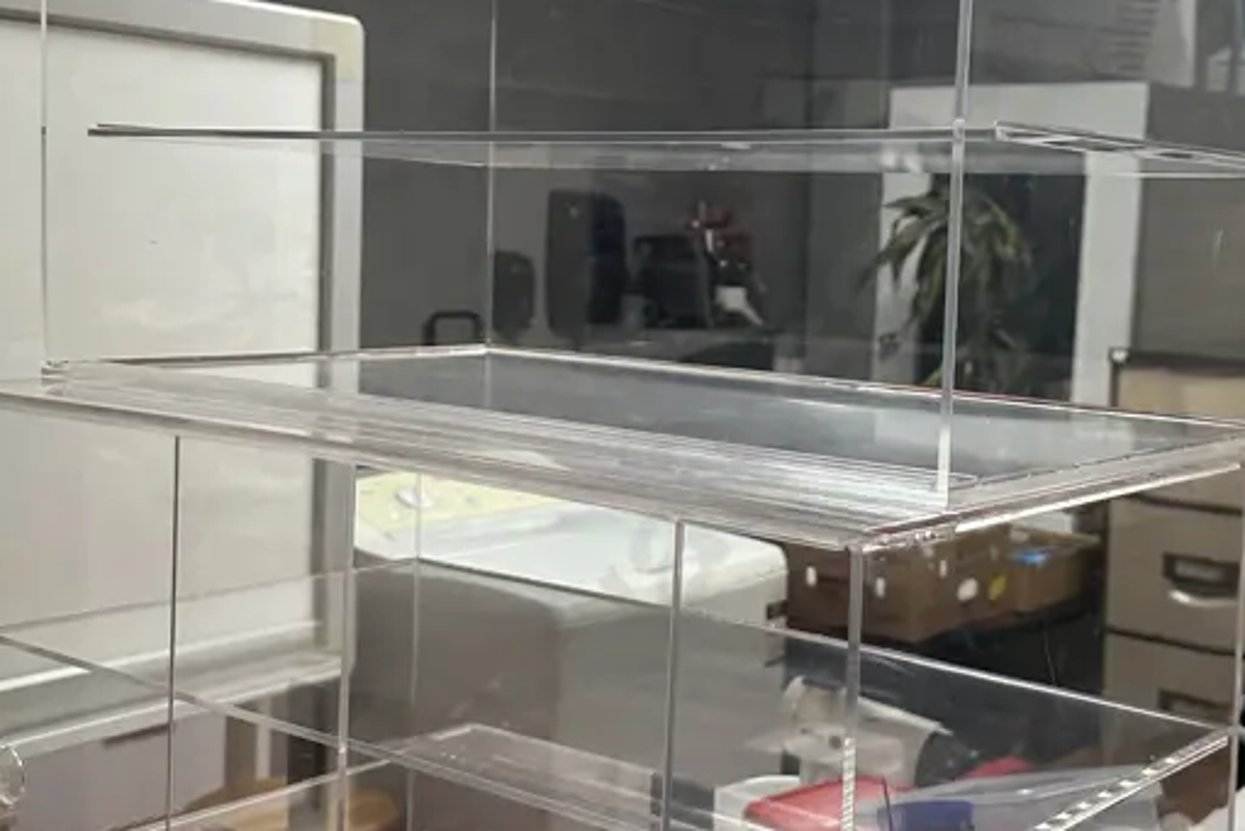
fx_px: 1730
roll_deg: -2.2
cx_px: 799
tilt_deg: -5.7
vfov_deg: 27.0
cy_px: 385
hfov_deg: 39.3
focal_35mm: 50
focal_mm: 6.86
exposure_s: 1/100
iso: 200
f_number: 1.78
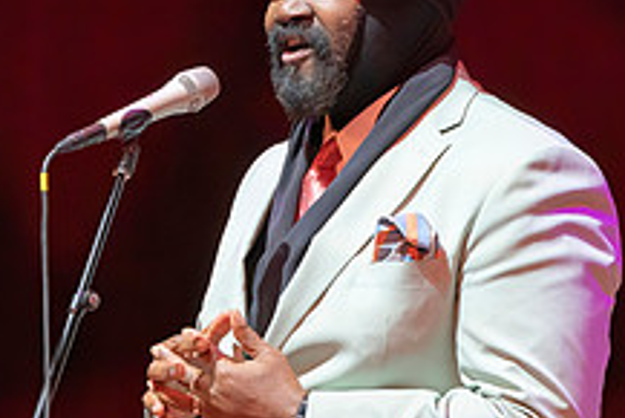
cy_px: 388
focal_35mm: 932
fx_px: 16191
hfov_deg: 2.2
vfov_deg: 1.5
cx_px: 377
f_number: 5.6
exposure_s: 1/320
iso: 5000
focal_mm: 348
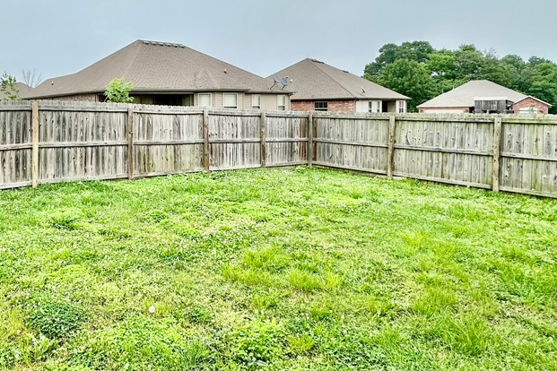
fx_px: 371
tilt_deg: -1.8
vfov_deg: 52.1
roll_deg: +0.5
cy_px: 122
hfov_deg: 67.4
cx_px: 117
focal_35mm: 24
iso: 40
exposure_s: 1/1062
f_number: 2.2
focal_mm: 2.22
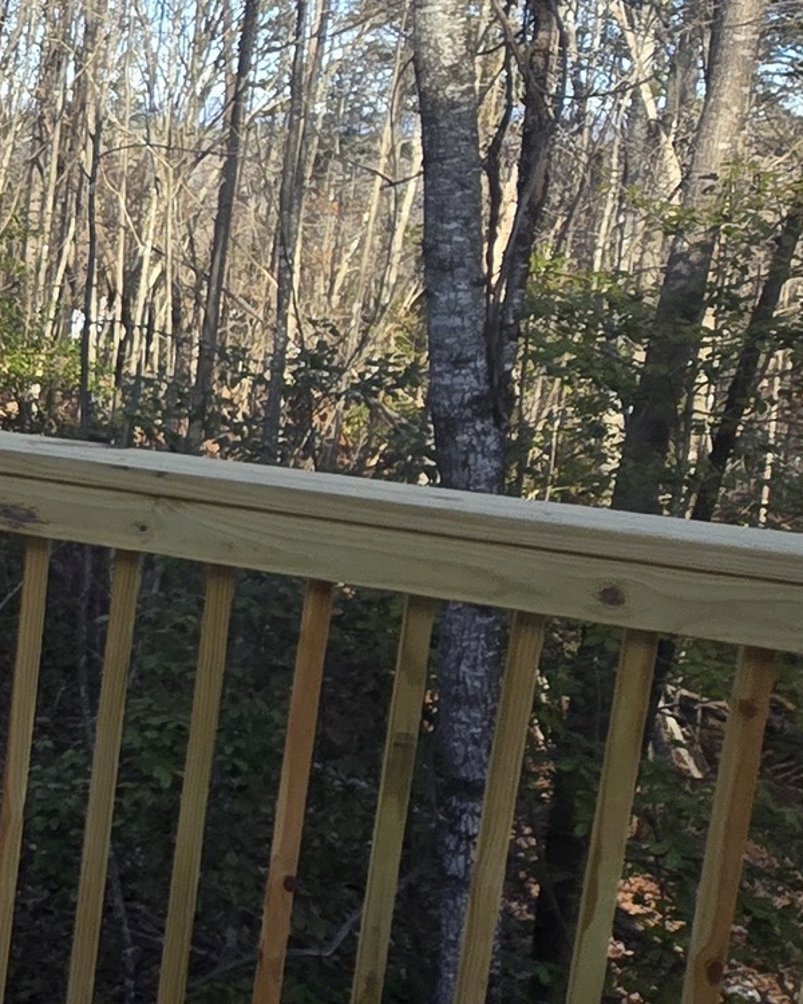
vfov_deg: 35.6
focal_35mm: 52
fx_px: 1545
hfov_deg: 20.8
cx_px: -616
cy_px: 316
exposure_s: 1/470
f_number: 2.2
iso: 50
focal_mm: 2.2
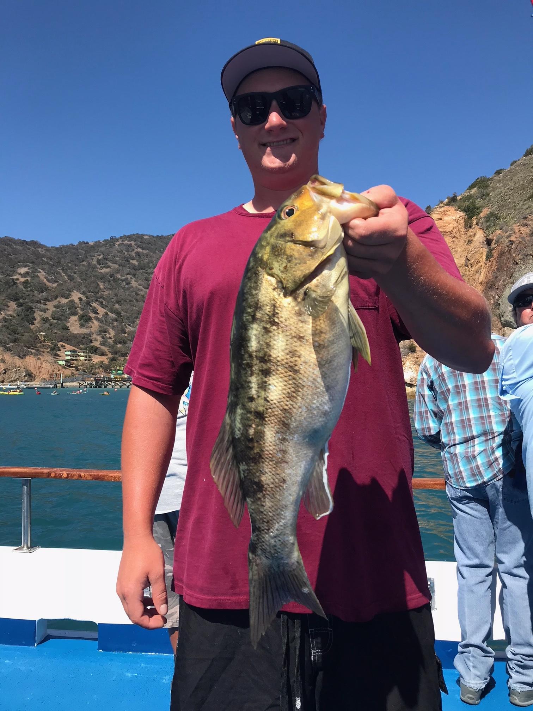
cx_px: 266
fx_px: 575
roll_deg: -0.2
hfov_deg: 49.7
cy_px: 356
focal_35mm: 28
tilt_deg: +3.4
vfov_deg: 63.4
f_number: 1.8
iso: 20
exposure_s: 1/1650
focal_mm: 3.99
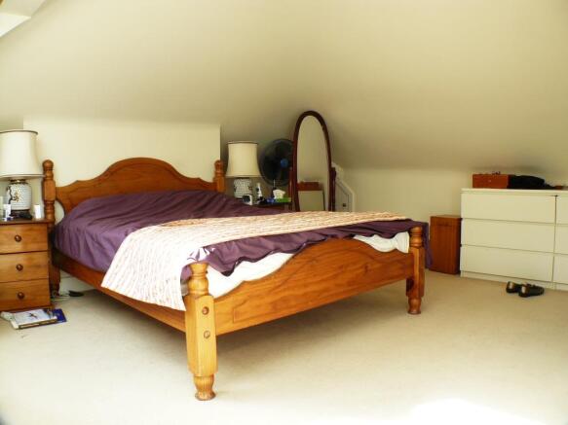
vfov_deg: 39.6
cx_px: 284
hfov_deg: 51.4
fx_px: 591
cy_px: 212
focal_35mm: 36
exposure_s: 1/80
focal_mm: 6
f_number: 2.8
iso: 100
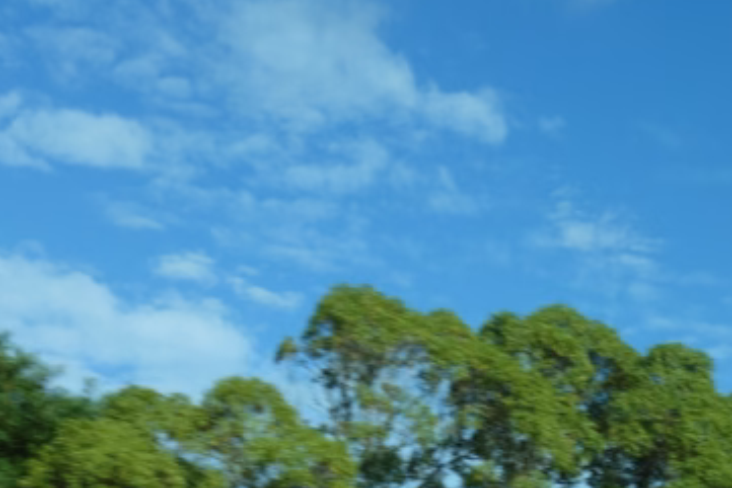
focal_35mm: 93
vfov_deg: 13.7
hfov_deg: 21.6
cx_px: 584
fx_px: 1892
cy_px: 761
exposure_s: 1/250
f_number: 5.6
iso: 160
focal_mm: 10.4
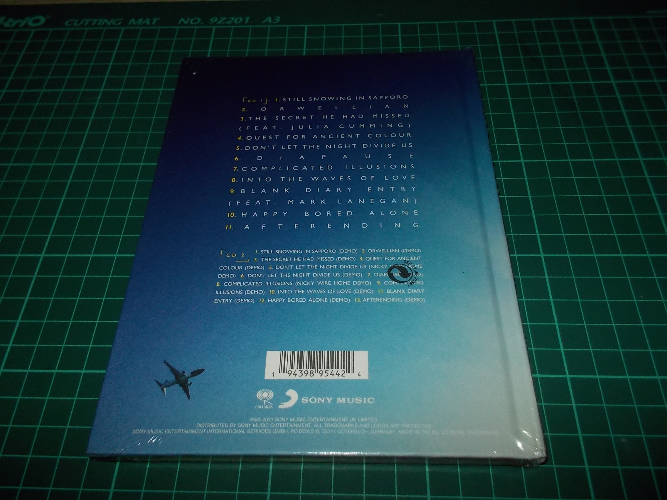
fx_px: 559
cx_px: 334
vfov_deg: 48.2
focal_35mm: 29
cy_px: 250
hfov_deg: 61.7
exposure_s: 1/30
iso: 200
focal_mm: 4.1
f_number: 3.3
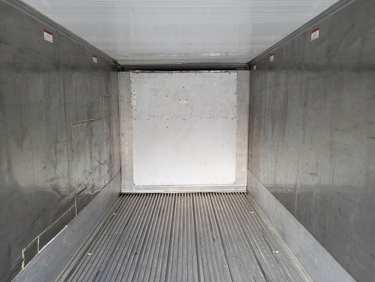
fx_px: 282
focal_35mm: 26
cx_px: 188
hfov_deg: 67.3
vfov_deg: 53.1
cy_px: 141
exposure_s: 1/120
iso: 200
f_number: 1.8
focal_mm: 5.4
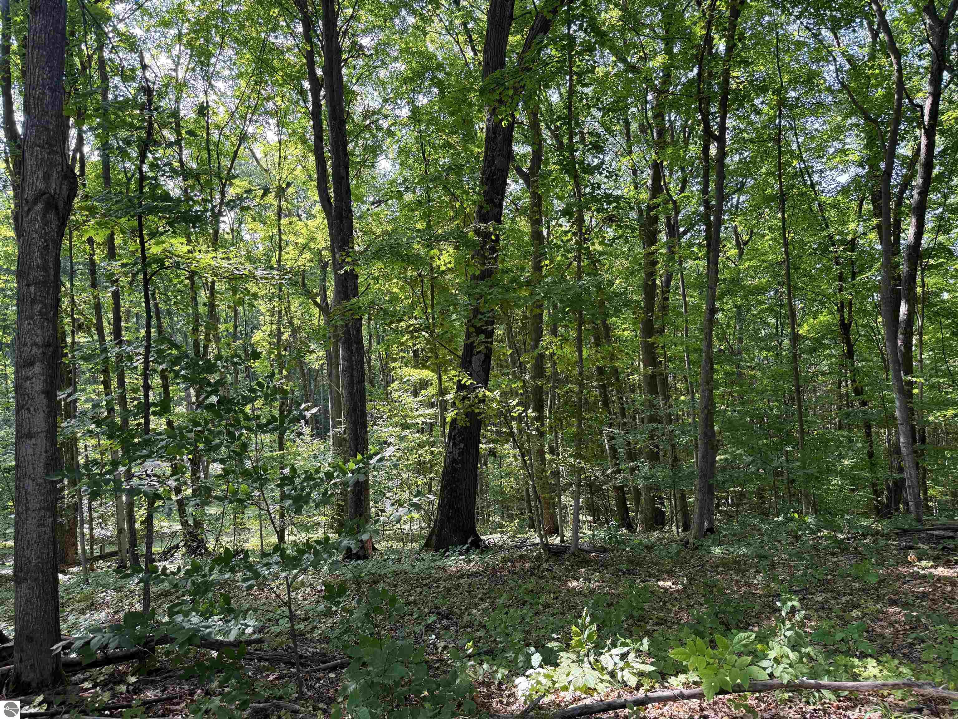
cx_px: 479
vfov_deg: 56.8
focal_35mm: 24
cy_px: 360
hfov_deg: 71.6
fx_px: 664
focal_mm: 6.76
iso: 100
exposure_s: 1/230
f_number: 1.78
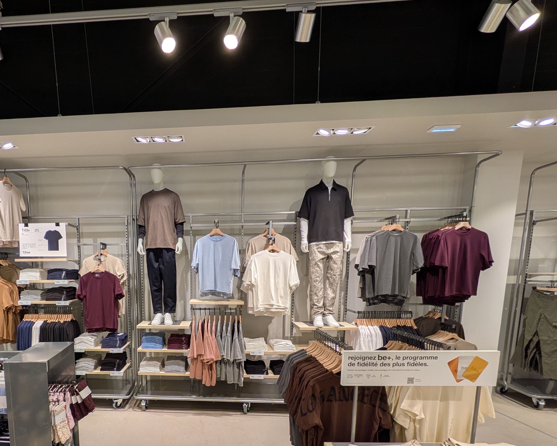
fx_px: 346
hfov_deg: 74.9
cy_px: 316
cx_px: 180
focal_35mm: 21
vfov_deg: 62.9
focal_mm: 1.83
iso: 42
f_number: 2.2
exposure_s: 1/149
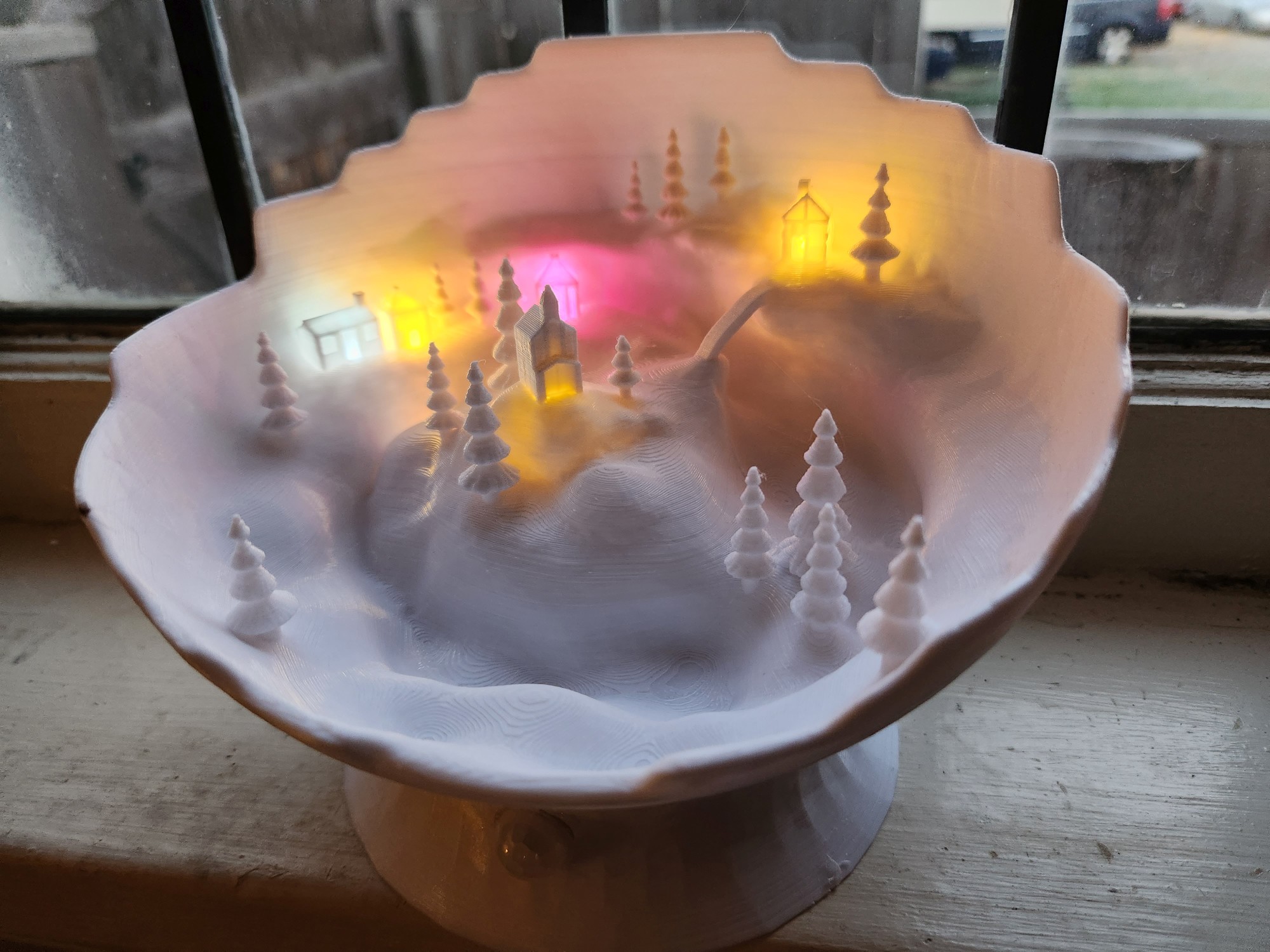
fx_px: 844
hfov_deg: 73.9
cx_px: 635
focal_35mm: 23
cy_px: 476
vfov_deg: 58.9
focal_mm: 5.4
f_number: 1.8
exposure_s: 1/120
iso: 500
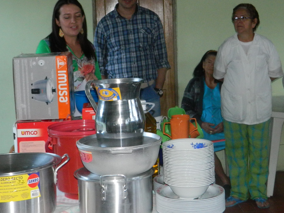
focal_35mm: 71
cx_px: 147
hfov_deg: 27.4
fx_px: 583
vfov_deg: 20.7
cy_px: 72
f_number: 3.2
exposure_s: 1/30
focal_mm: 5.6
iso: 200
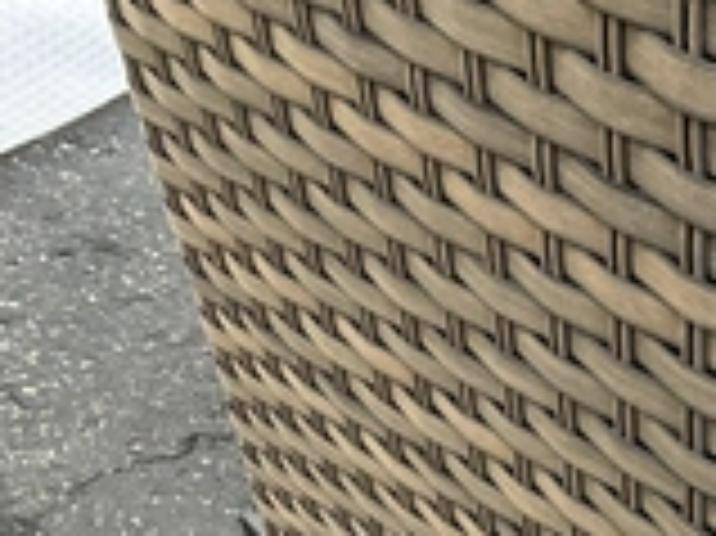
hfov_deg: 24.1
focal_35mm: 73
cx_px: 878
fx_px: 1509
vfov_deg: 18.9
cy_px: 667
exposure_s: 1/122
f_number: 1.8
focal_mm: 3
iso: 50
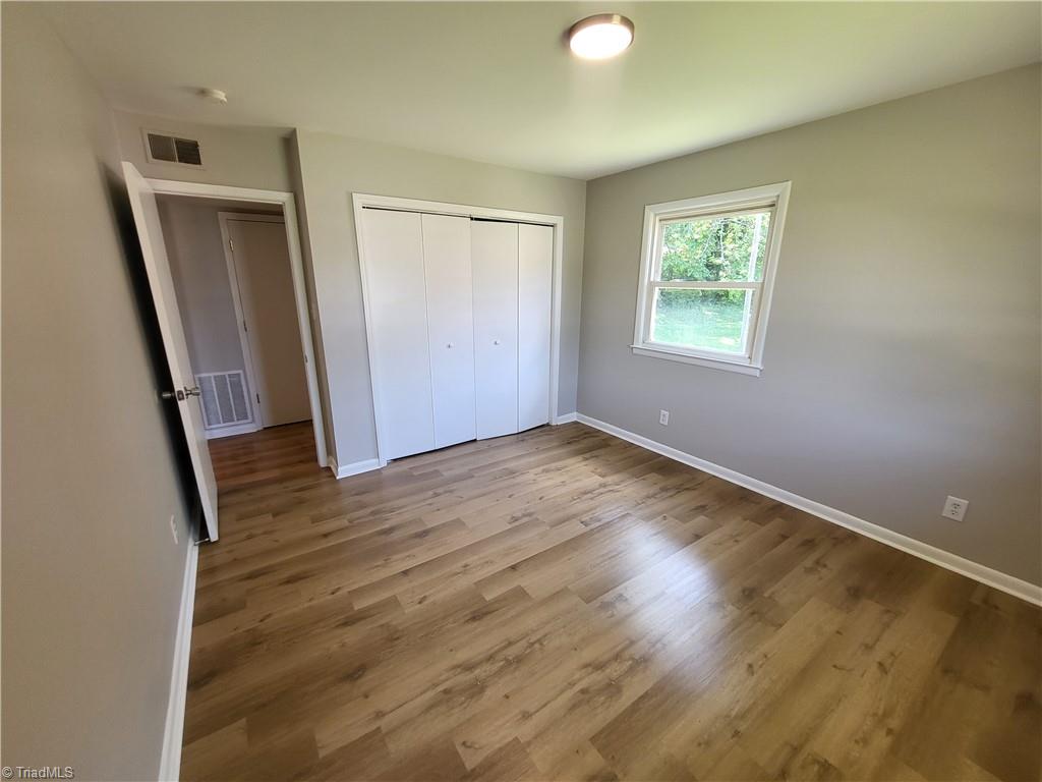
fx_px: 391
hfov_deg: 106.2
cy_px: 391
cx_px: 521
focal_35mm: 13
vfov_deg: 89.9
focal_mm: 1.74
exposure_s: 1/60
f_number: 2.2
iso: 100
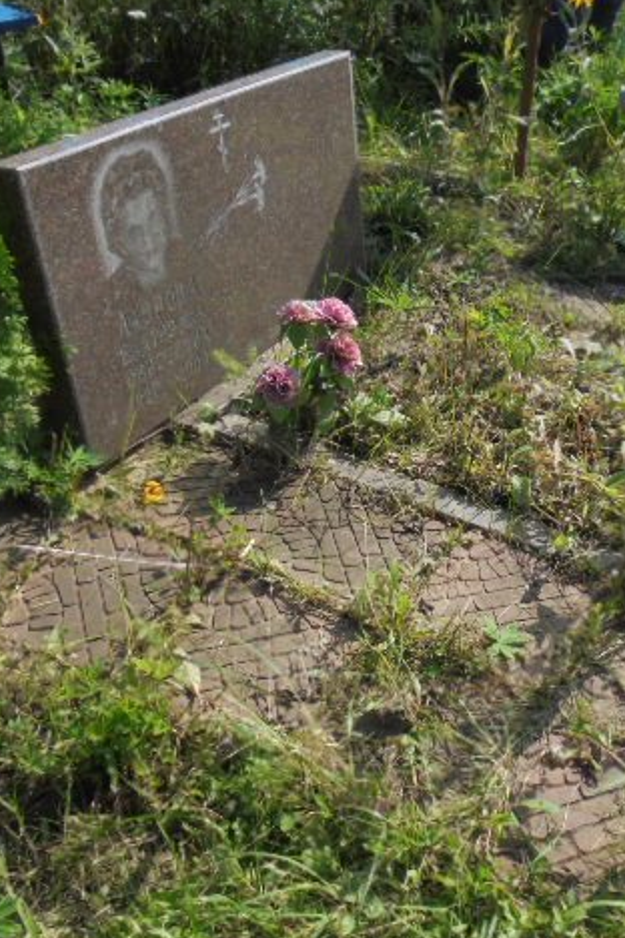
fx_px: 963
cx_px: 417
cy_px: 475
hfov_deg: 35.6
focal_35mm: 37
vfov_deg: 51.9
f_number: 3.5
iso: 100
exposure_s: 1/800
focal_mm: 4.6
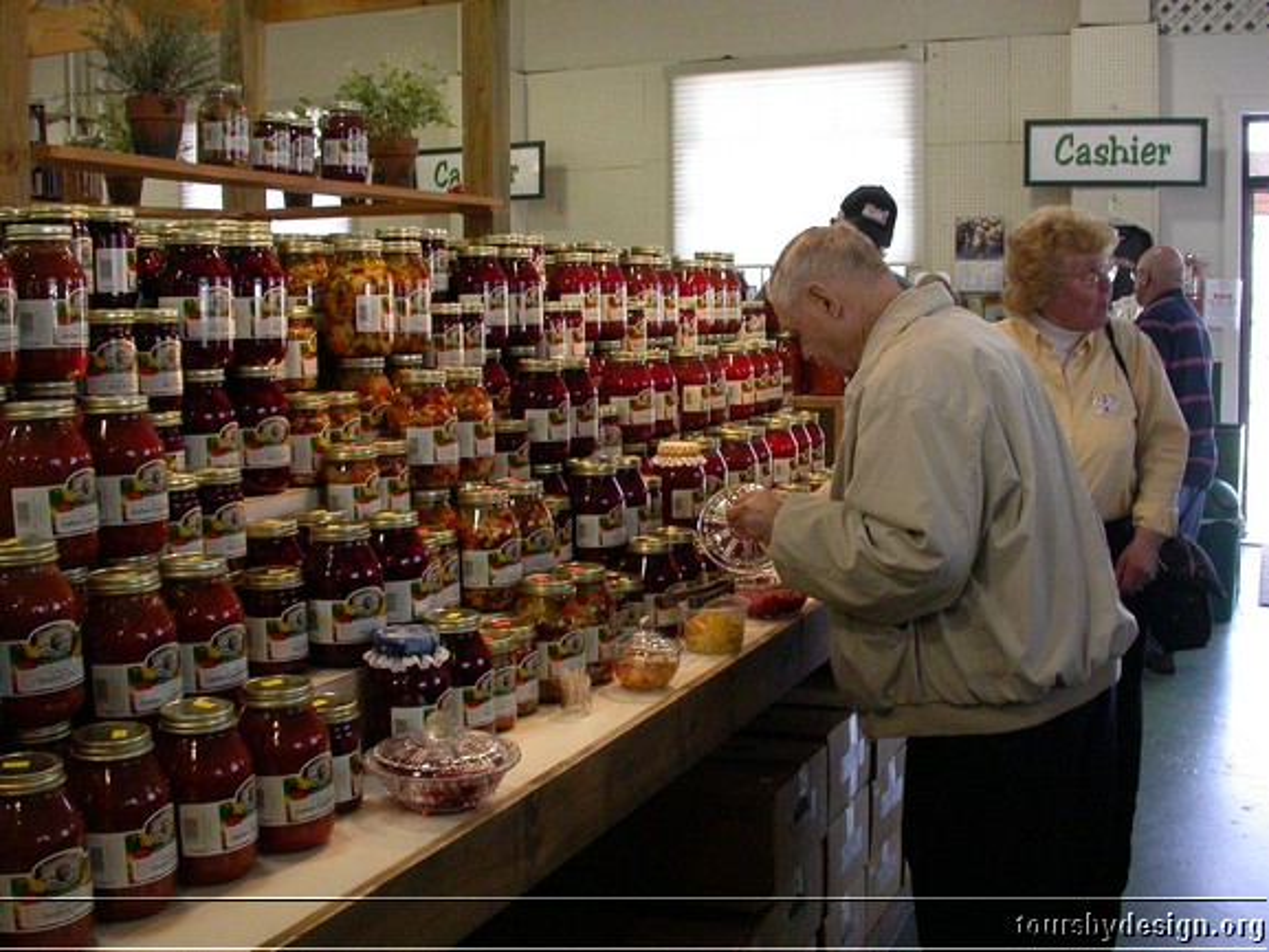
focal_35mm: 38
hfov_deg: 49.0
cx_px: 634
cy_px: 476
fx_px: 1393
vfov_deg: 37.7
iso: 400
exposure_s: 1/115
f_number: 4.2
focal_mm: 7.85
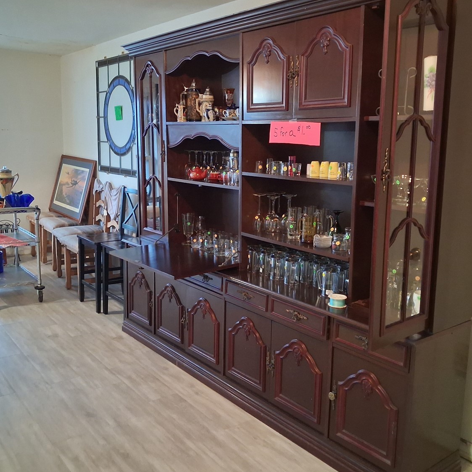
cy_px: 232
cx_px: 235
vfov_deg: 48.4
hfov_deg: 48.5
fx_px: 525
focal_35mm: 34
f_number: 1.8
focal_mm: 4
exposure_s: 1/33
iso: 500
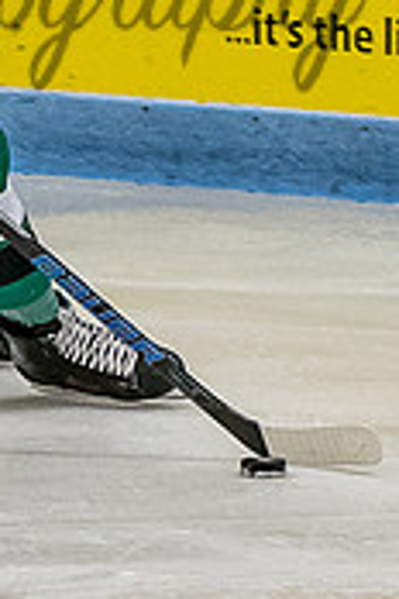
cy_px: -117
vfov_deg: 2.6
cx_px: -45
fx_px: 13249
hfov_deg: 1.7
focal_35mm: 797
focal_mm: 82
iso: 2500
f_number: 4
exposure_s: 1/800
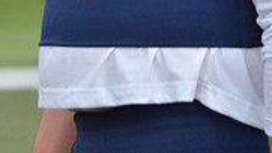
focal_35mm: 359
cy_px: -183
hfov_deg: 6.0
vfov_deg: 3.4
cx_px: 155
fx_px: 2590
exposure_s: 1/500
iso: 2800
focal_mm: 92
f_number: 4.5
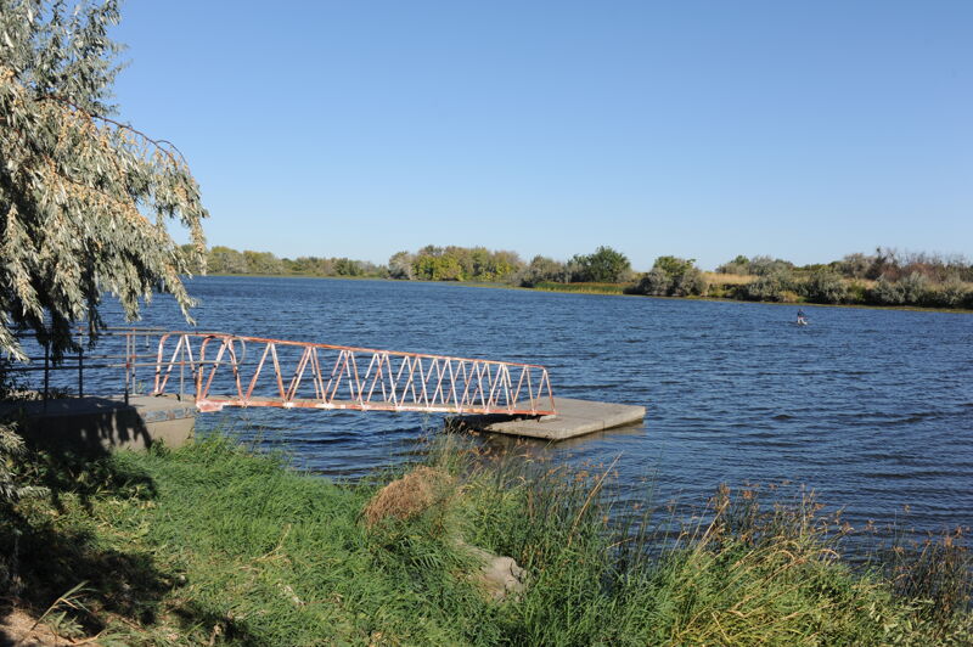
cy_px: 324
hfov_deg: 54.5
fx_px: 945
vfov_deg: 37.8
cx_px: 486
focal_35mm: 35
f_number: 10
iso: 200
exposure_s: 1/400
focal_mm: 35
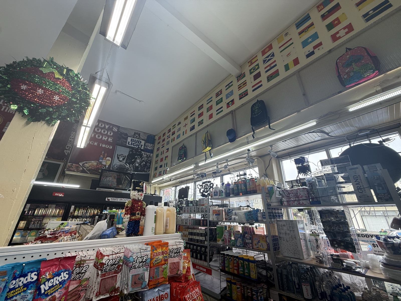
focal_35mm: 14
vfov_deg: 85.7
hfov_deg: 102.1
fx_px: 162
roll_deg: -0.2
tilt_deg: +23.5
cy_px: 150
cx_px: 200
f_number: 2.2
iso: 64
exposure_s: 1/143
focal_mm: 2.22
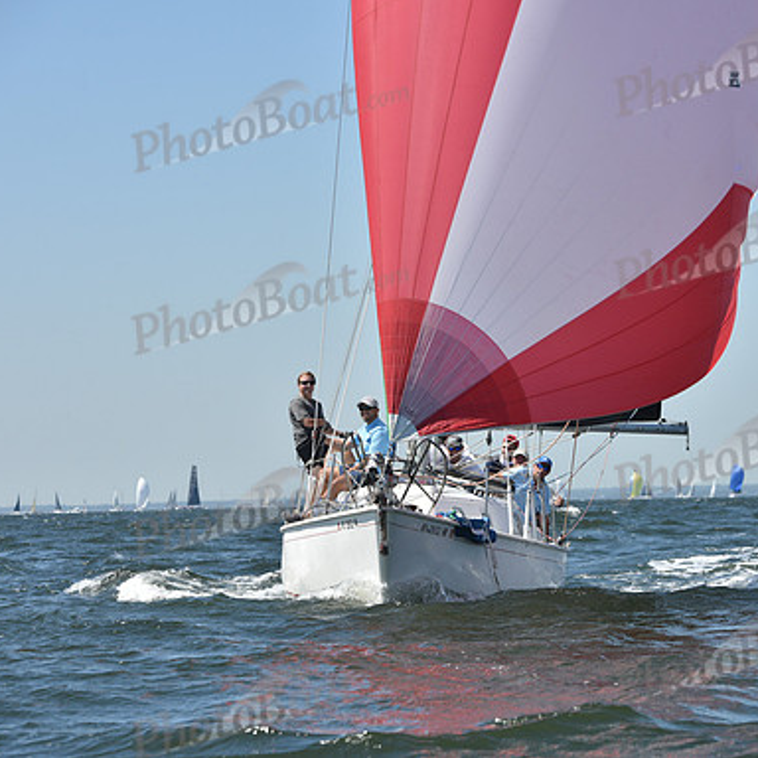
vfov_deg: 11.3
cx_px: 513
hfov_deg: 11.3
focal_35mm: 154
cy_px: 378
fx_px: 3815
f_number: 7.1
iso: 250
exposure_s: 1/1250
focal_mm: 120
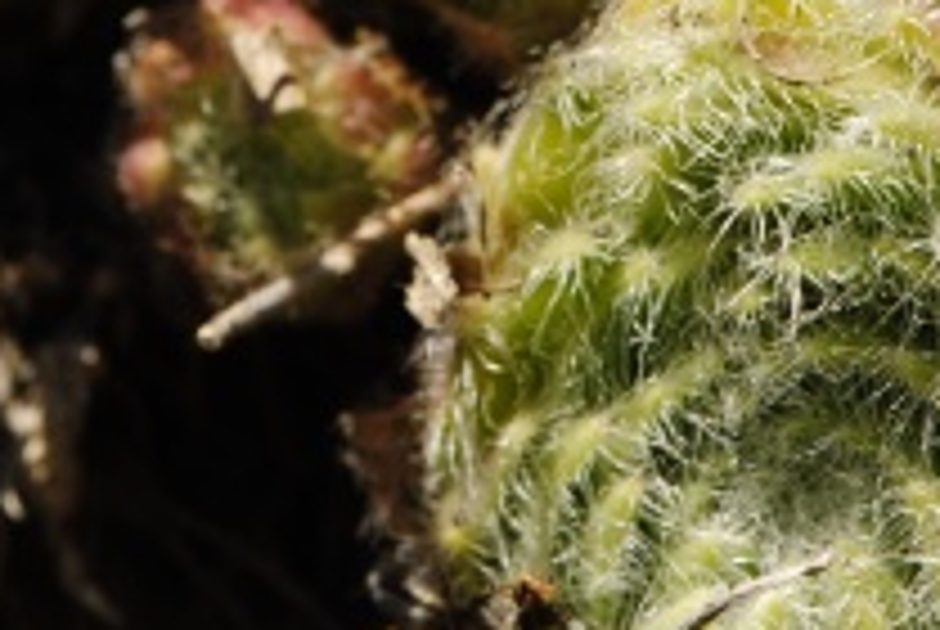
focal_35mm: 489
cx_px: 283
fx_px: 12784
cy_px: -54
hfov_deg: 4.2
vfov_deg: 2.8
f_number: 9
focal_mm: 85
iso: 100
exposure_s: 1/200
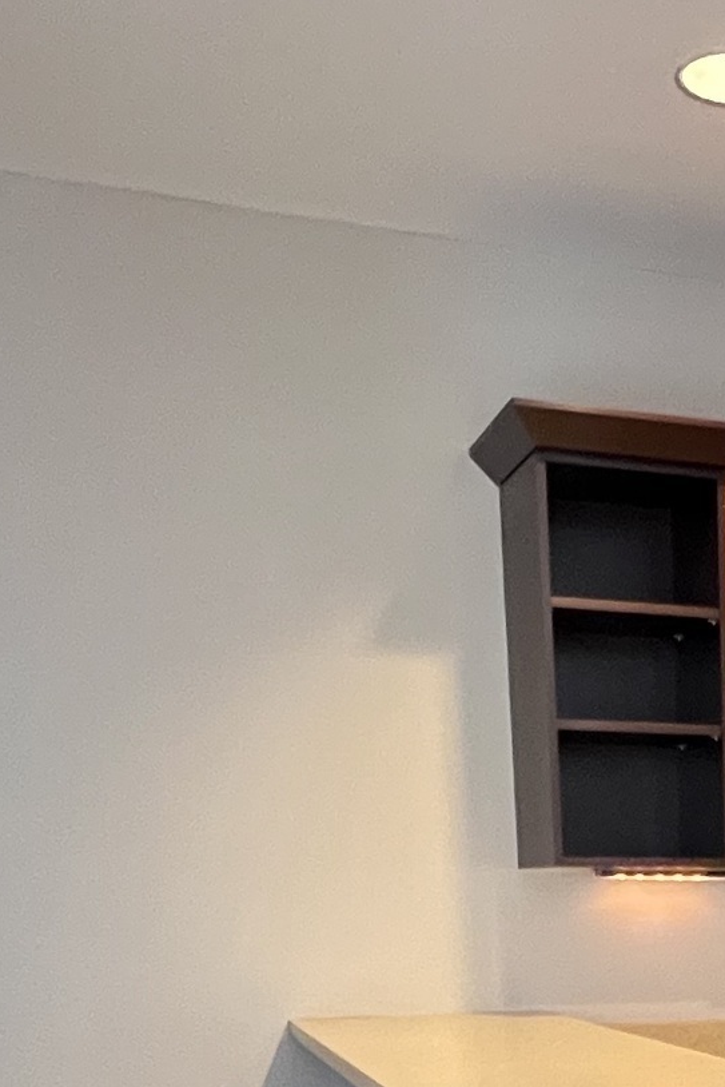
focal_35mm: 51
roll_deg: +0.6
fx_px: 1540
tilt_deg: -14.7
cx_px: 879
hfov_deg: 24.0
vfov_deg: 32.3
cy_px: 1302
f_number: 1.8
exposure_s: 1/60
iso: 800
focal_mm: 1.57
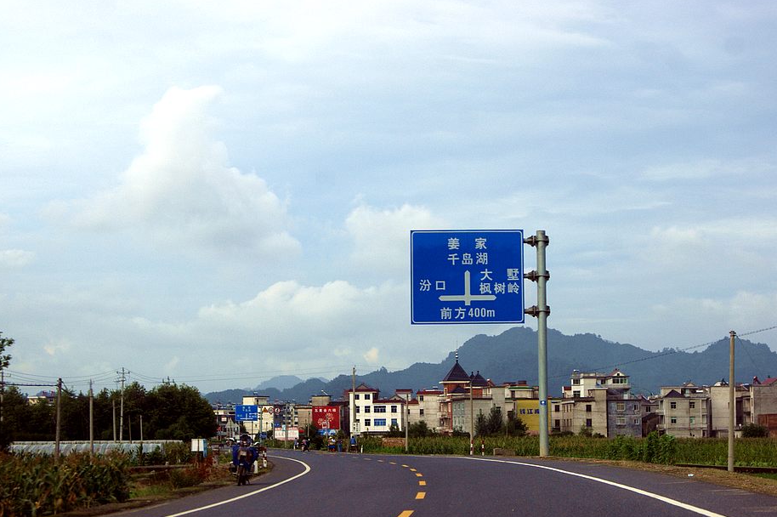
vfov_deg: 16.2
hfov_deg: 24.2
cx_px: 403
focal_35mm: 84
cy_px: 271
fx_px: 1812
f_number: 6.3
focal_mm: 50
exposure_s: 1/200
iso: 100
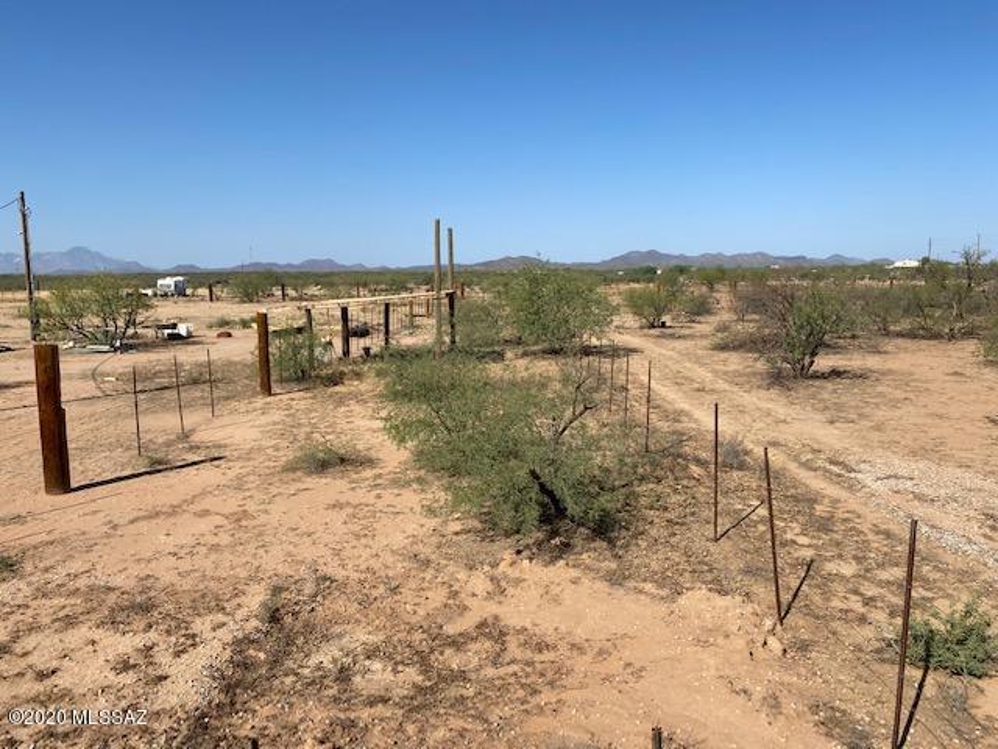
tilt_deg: -6.9
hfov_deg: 67.3
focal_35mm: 26
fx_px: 750
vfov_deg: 53.1
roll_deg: -0.6
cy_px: 374
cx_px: 499
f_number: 1.8
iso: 32
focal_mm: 4.25
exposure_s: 1/3984
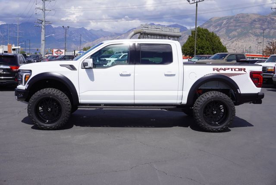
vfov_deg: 32.0
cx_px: 138
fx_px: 322
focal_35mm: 42
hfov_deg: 46.4
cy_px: 92
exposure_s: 1/200
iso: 100
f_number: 11
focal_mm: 28
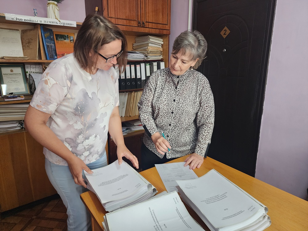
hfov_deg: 73.9
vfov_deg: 58.9
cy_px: 116
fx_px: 205
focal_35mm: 23
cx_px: 154
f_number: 1.8
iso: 640
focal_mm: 6.4
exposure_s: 1/100
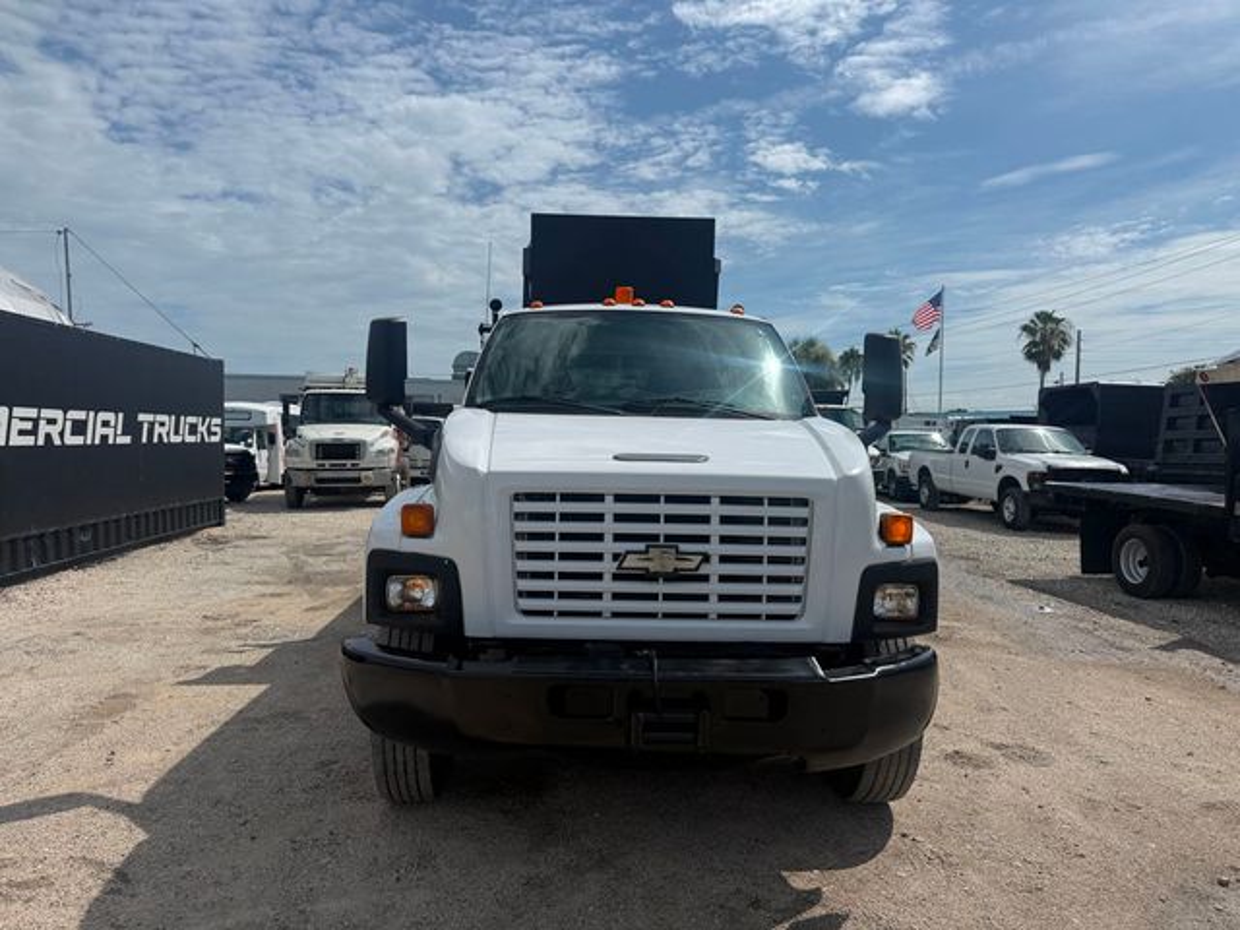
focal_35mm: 24
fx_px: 860
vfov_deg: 56.8
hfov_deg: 71.6
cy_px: 465
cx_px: 620
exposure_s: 1/10309
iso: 80
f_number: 1.78
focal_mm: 6.76
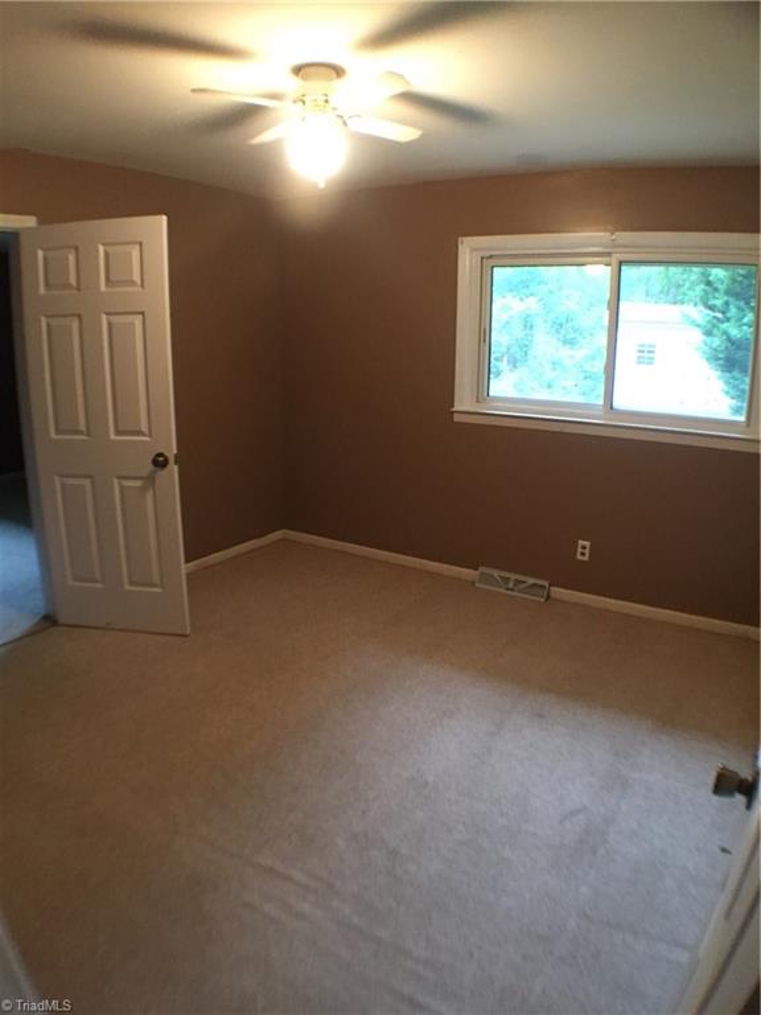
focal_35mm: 29
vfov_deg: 61.7
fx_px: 850
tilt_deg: -13.6
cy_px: 508
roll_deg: -2.4
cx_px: 380
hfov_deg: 48.2
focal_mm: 4.15
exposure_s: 1/15
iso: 250
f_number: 2.2
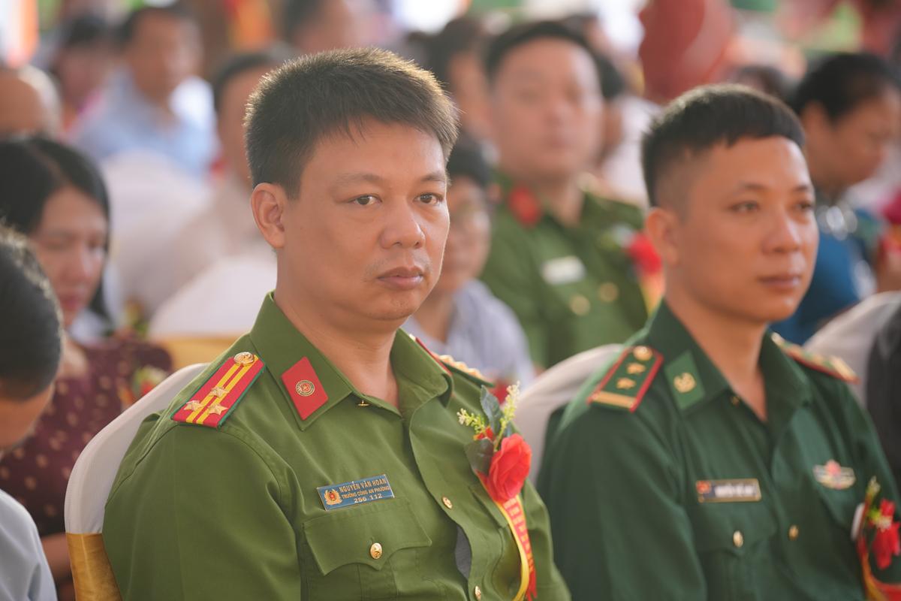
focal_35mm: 135
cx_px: 450
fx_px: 3378
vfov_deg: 10.2
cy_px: 300
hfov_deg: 15.2
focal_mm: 135
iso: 500
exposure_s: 1/160
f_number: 2.8
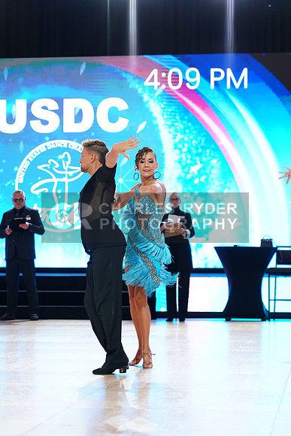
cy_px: 218
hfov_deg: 13.0
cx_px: 146
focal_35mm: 105
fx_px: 1272
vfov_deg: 19.5
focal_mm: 105
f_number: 4
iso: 2000
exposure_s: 1/200
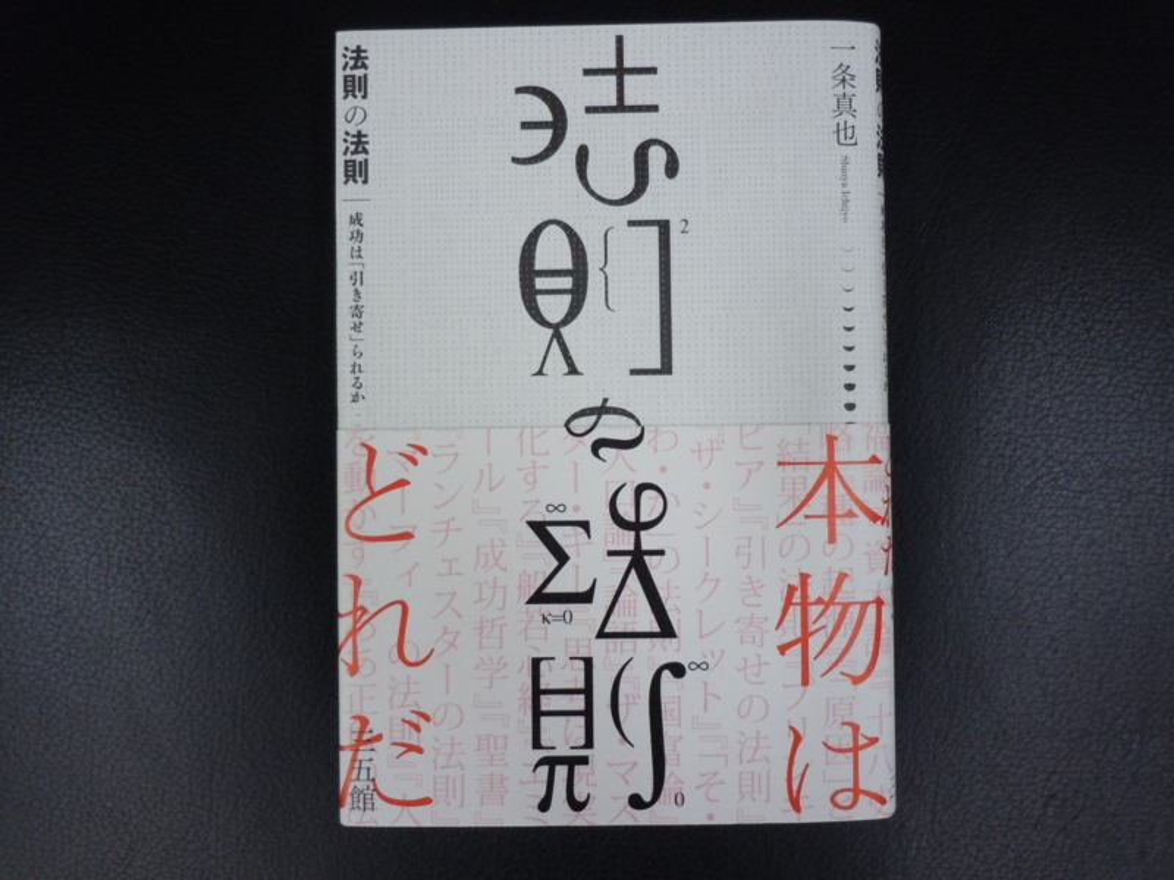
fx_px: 950
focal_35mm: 28
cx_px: 587
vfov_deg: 49.7
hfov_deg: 63.4
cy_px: 440
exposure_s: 1/60
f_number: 3.7
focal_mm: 5
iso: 400
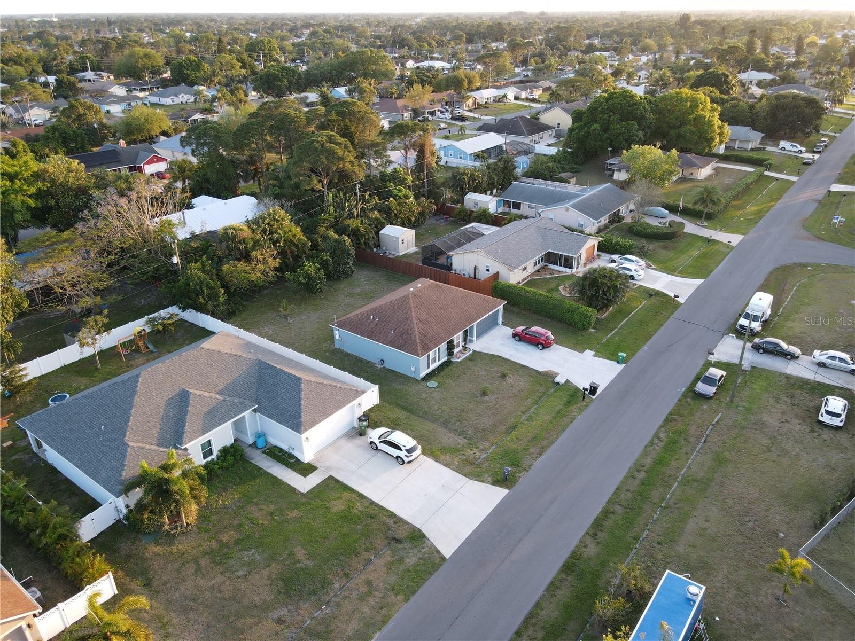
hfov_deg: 71.6
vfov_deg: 56.8
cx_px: 428
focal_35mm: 24
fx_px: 593
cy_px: 320
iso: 100
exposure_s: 1/40
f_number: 2.8
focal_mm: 4.5
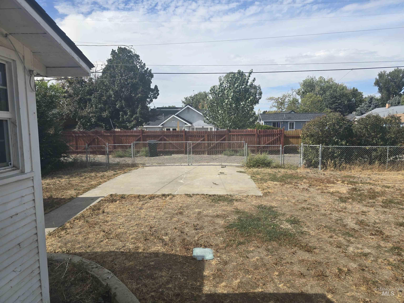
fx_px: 268
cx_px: 202
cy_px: 152
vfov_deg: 58.9
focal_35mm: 23
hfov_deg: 73.9
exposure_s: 1/475
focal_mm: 6.3
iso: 12
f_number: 1.7
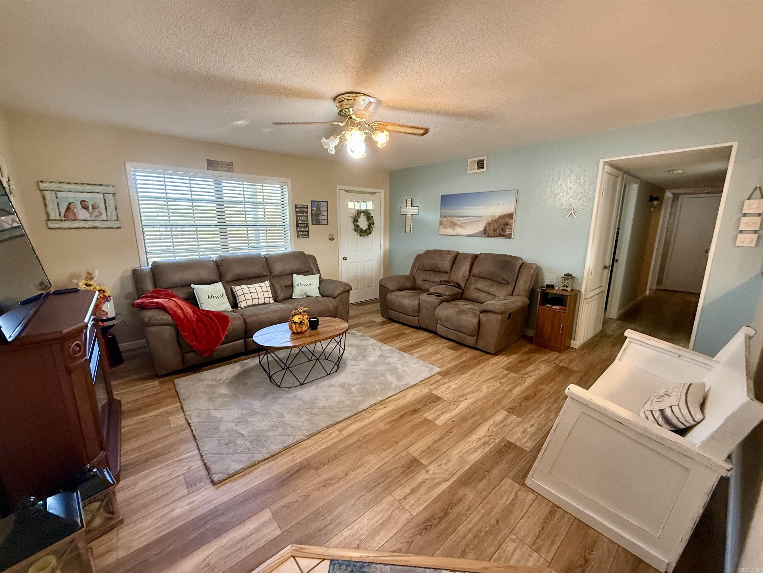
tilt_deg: -11.9
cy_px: 286
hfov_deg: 102.1
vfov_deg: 85.7
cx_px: 382
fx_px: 309
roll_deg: -0.6
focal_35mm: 14
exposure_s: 1/60
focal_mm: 2.22
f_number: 2.2
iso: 400
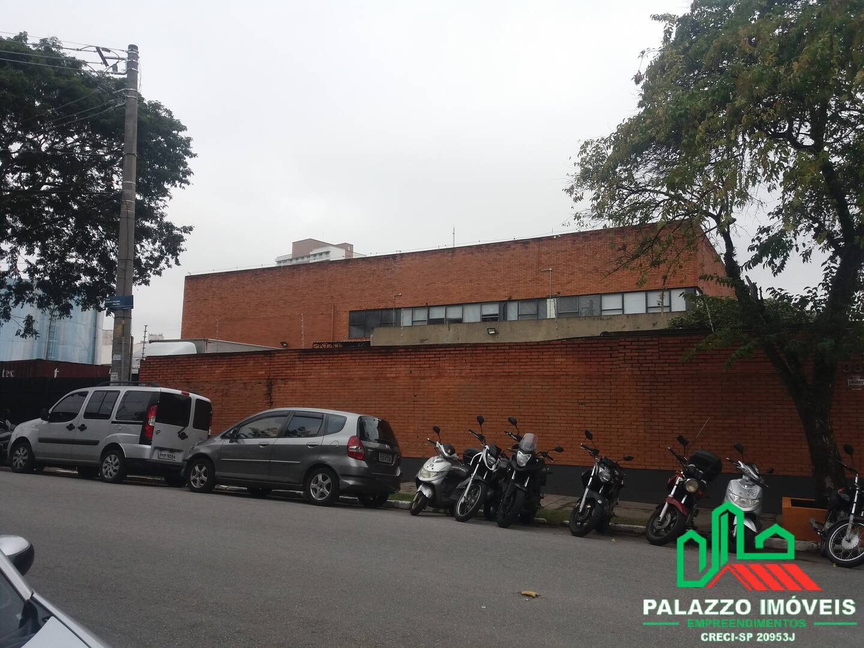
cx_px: 432
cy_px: 324
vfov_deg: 49.7
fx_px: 699
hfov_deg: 63.4
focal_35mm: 28
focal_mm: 3.7
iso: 64
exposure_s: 1/884
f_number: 1.9
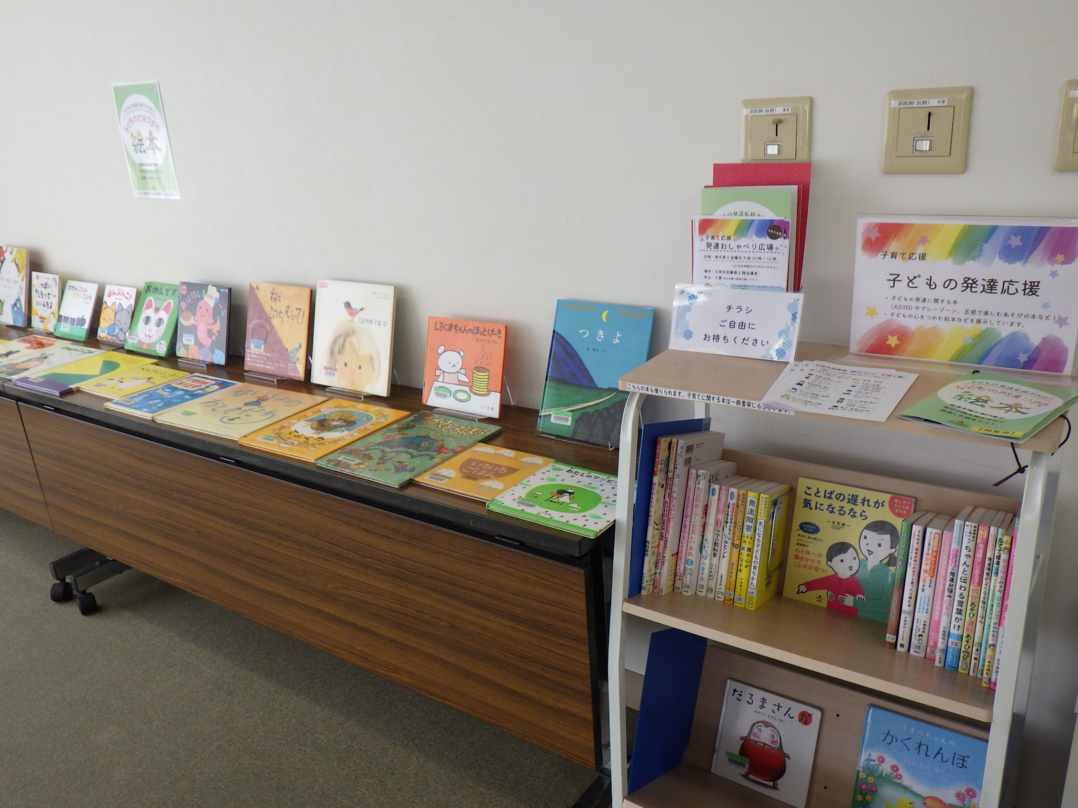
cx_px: 539
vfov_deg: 49.7
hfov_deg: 63.4
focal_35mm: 28
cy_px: 404
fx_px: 872
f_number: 3.5
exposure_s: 1/80
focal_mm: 5
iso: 125
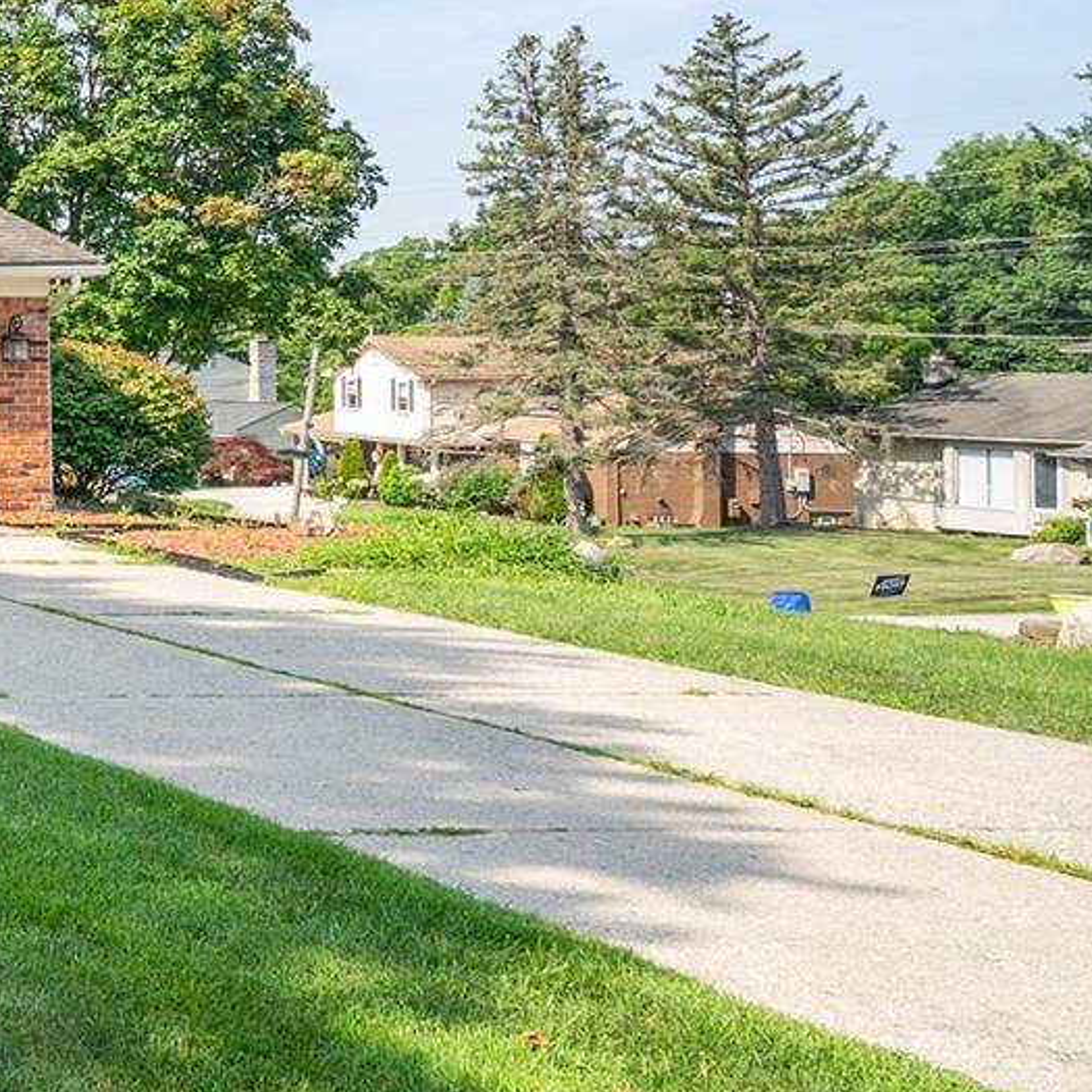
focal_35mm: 53
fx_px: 1892
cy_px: 286
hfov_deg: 20.2
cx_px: -986
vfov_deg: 31.7
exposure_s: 1/160
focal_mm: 16
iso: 160
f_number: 5.6
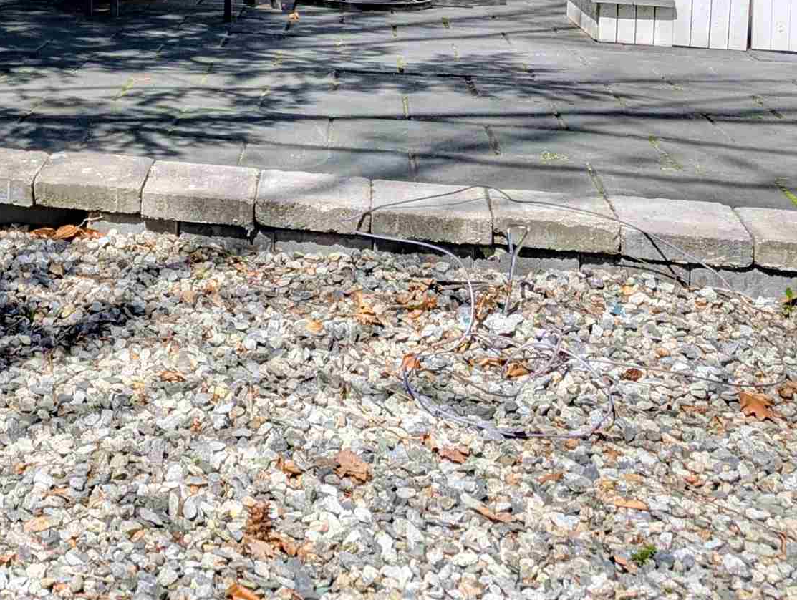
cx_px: -100
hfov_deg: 26.8
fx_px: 1522
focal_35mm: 66
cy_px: -145
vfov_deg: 20.6
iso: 20
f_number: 1.68
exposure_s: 1/1095
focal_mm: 6.9
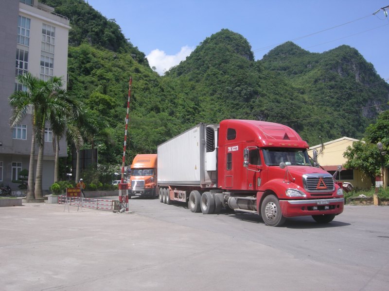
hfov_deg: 51.4
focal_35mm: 36
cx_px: 194
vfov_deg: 39.7
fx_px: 405
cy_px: 146
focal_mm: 7.5
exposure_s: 1/244
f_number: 5.4
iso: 64
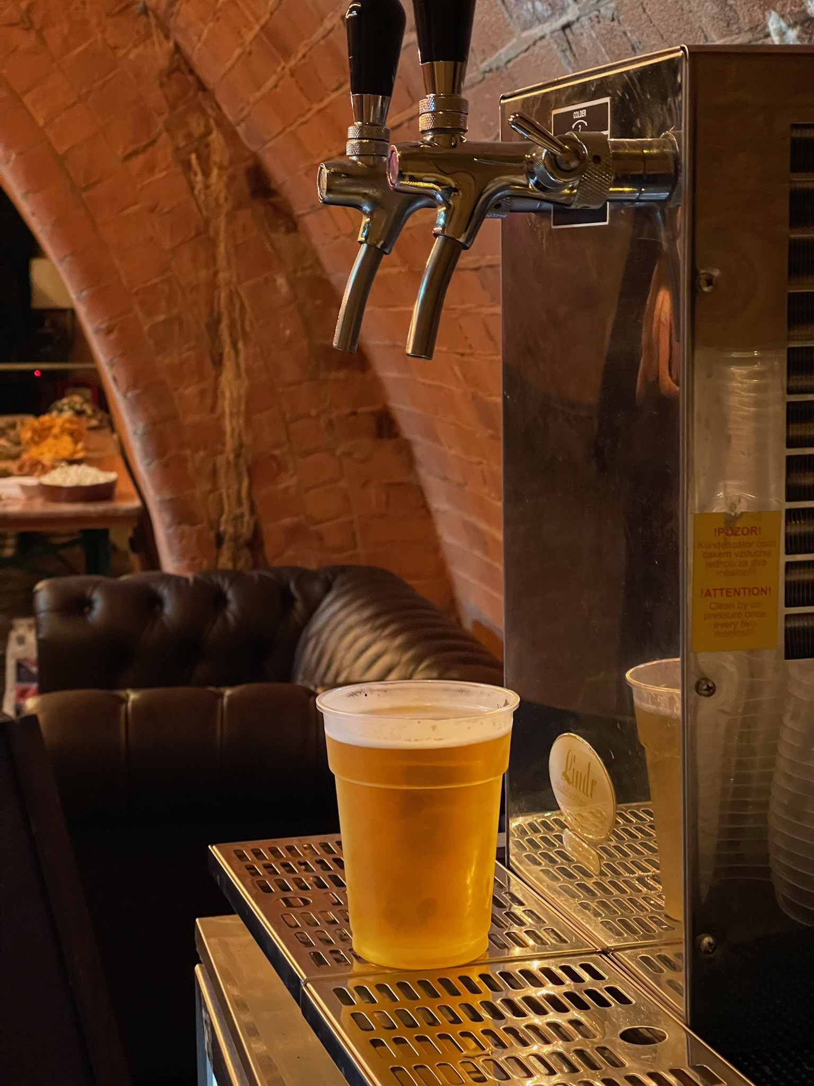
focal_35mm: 64
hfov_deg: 22.9
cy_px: 543
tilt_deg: -7.3
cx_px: 407
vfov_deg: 30.3
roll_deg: +1.6
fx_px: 2007
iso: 1250
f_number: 2.2
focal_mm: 7.5
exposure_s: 1/25
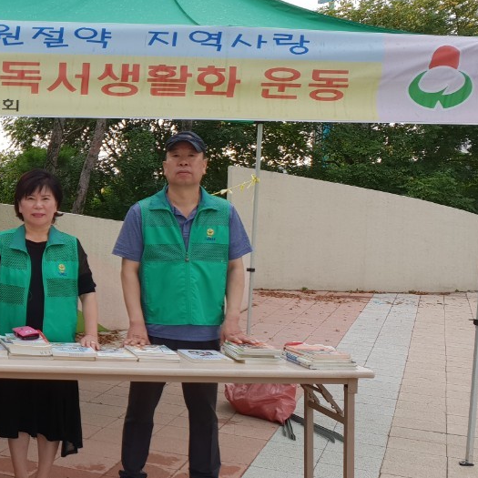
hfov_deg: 26.9
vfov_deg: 30.6
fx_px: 875
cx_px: -99
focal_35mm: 56
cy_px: 229
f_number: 2.4
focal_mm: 4.3
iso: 50
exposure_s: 1/159
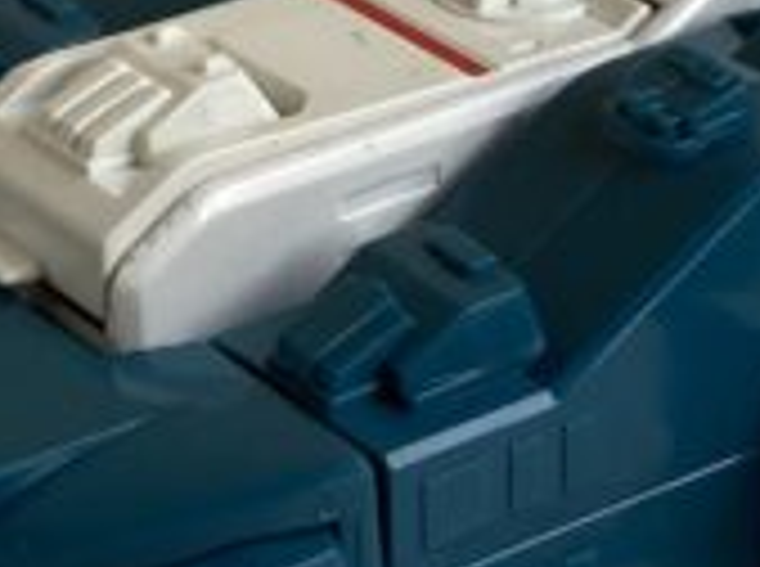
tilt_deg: -27.9
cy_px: 256
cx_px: 351
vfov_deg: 8.7
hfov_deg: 11.7
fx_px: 3724
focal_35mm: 170
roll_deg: +1.1
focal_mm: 3.99
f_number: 1.8
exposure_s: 1/121
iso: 40
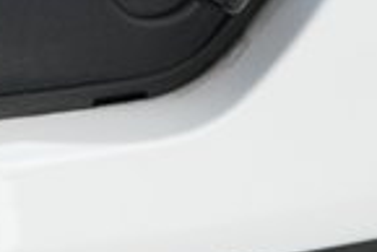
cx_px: -372
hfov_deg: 14.4
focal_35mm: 119
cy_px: -158
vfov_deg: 11.0
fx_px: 1247
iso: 3200
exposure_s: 1/160
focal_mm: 27
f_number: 2.8
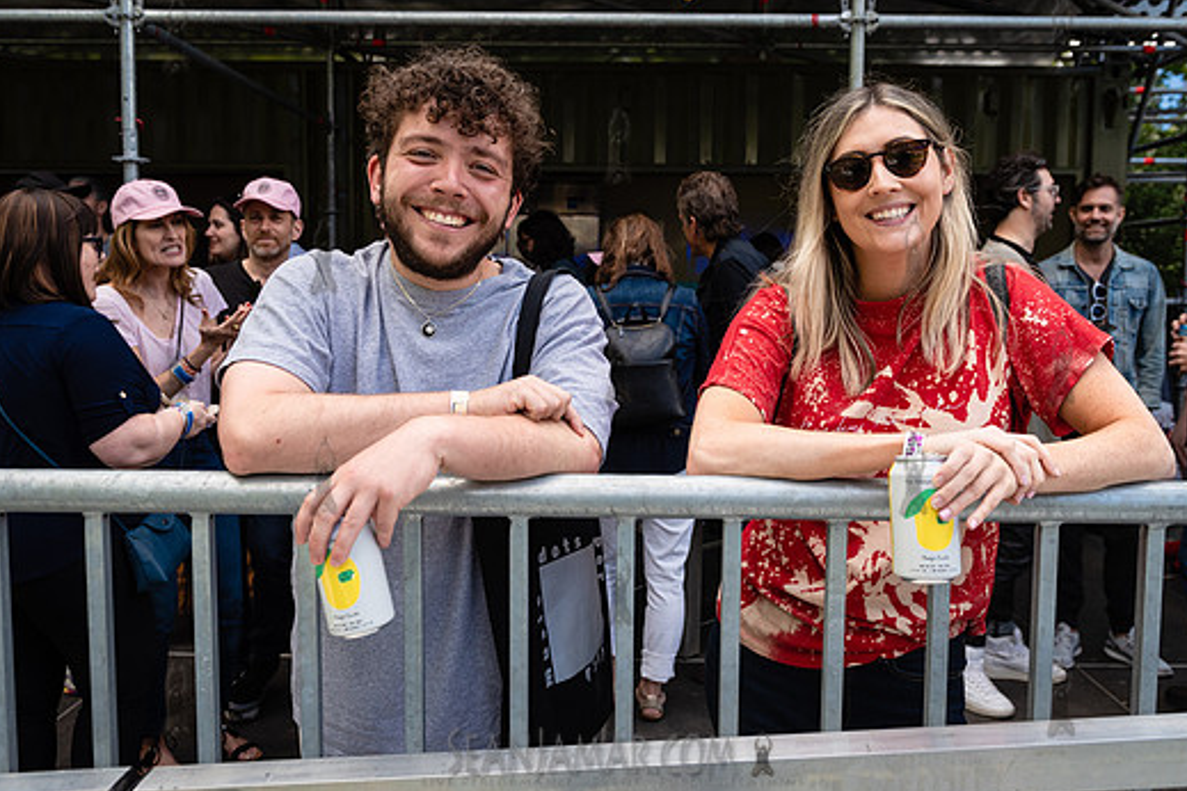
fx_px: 1088
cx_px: 618
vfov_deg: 39.9
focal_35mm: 33
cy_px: 365
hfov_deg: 57.2
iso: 500
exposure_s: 1/1600
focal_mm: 28
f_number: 4
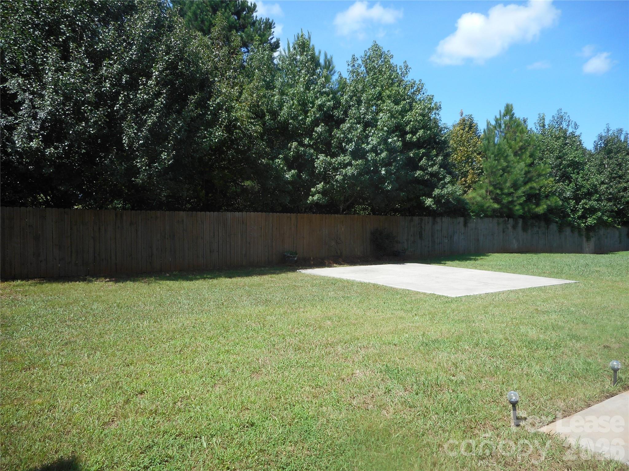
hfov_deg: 69.4
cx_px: 314
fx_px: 454
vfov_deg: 54.9
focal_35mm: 25
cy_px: 236
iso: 80
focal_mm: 4.5
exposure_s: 1/400
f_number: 3.7
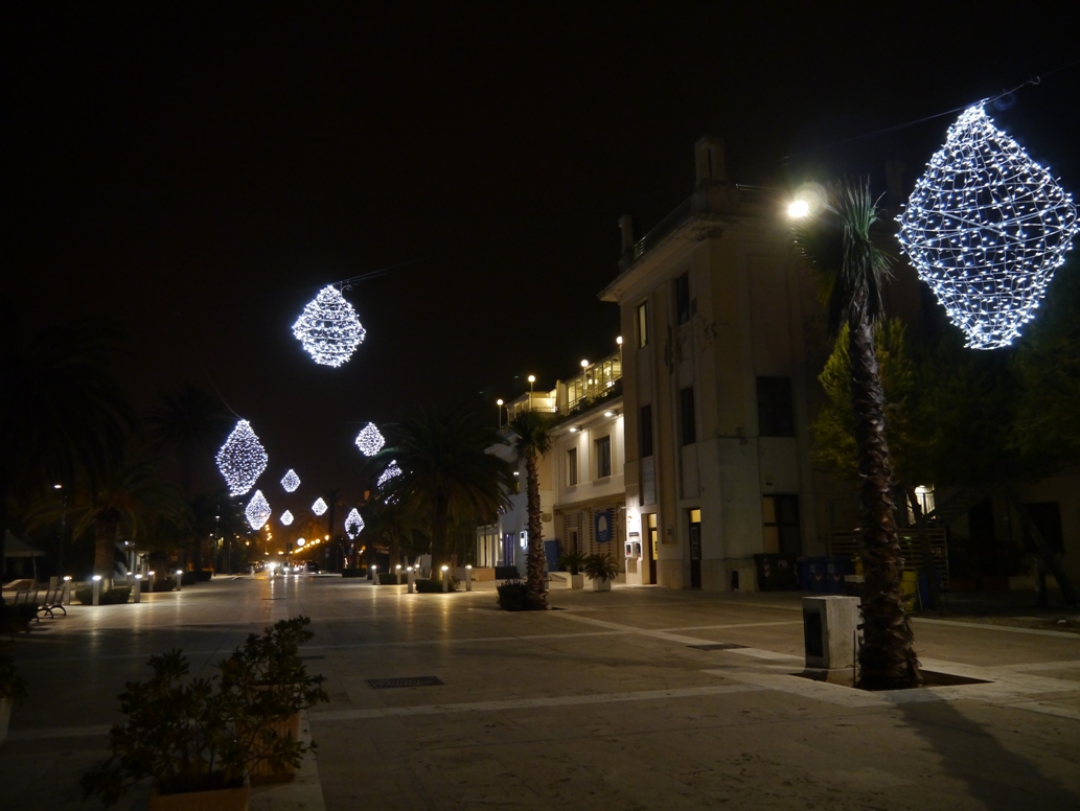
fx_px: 874
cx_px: 540
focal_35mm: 28
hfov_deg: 63.4
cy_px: 406
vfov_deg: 49.8
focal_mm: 14
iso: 800
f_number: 3.5
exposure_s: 1/13
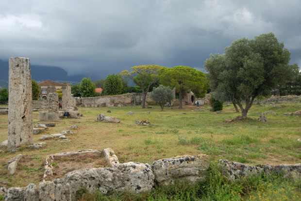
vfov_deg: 28.1
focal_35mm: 48
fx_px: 402
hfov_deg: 41.1
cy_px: 100
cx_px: 150
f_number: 4
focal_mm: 32
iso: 100
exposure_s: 1/160
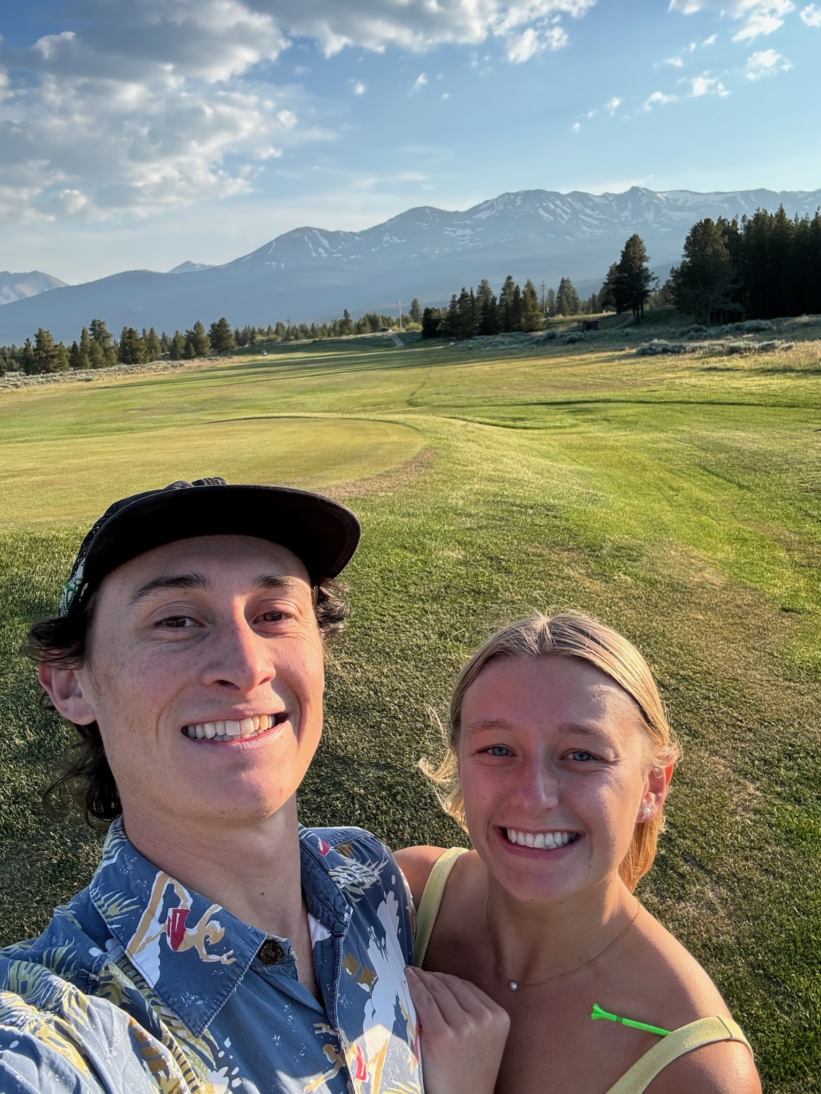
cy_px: 547
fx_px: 949
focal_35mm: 30
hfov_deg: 46.8
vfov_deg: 60.0
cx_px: 410
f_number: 1.9
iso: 25
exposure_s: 1/347
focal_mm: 2.69
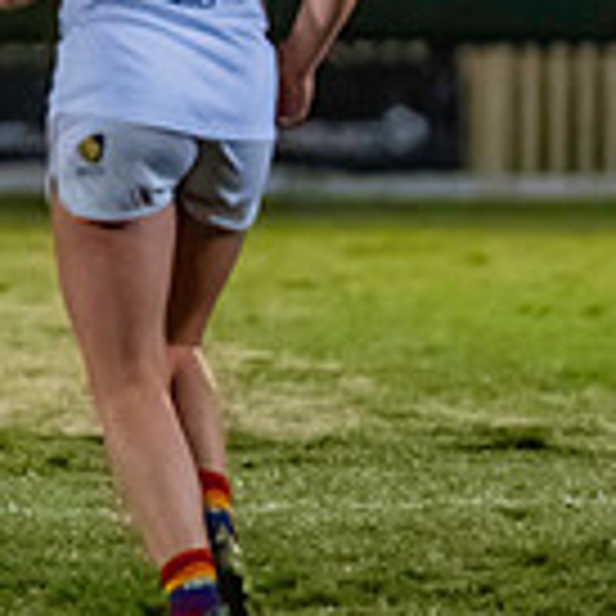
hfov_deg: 1.2
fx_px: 29012
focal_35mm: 1441
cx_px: -757
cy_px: -364
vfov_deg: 1.2
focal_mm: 220
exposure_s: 1/1000
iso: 10000
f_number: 2.8
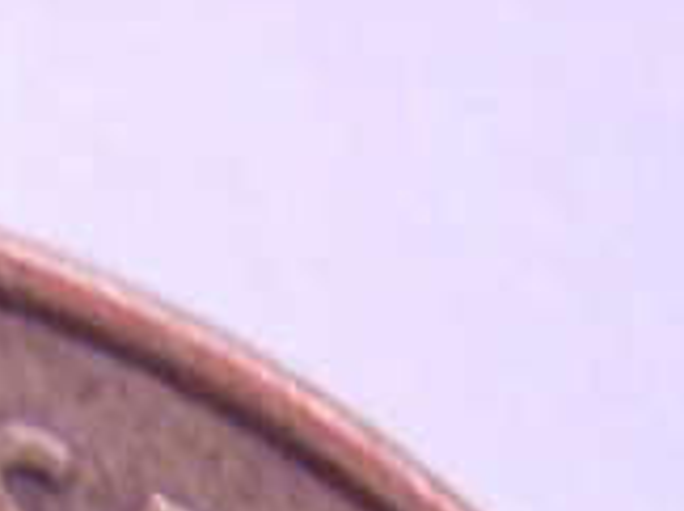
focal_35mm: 244
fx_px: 4814
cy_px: 1630
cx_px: -555
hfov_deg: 7.9
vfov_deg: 5.6
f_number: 2.8
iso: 81
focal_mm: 7.8
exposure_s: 1/32
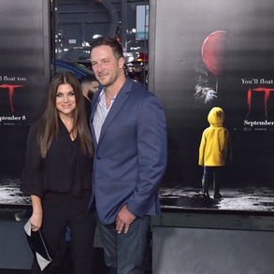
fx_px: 421
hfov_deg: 35.8
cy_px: 139
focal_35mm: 47
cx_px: 99
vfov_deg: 36.1
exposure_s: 1/320
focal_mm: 36
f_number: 6.3
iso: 640
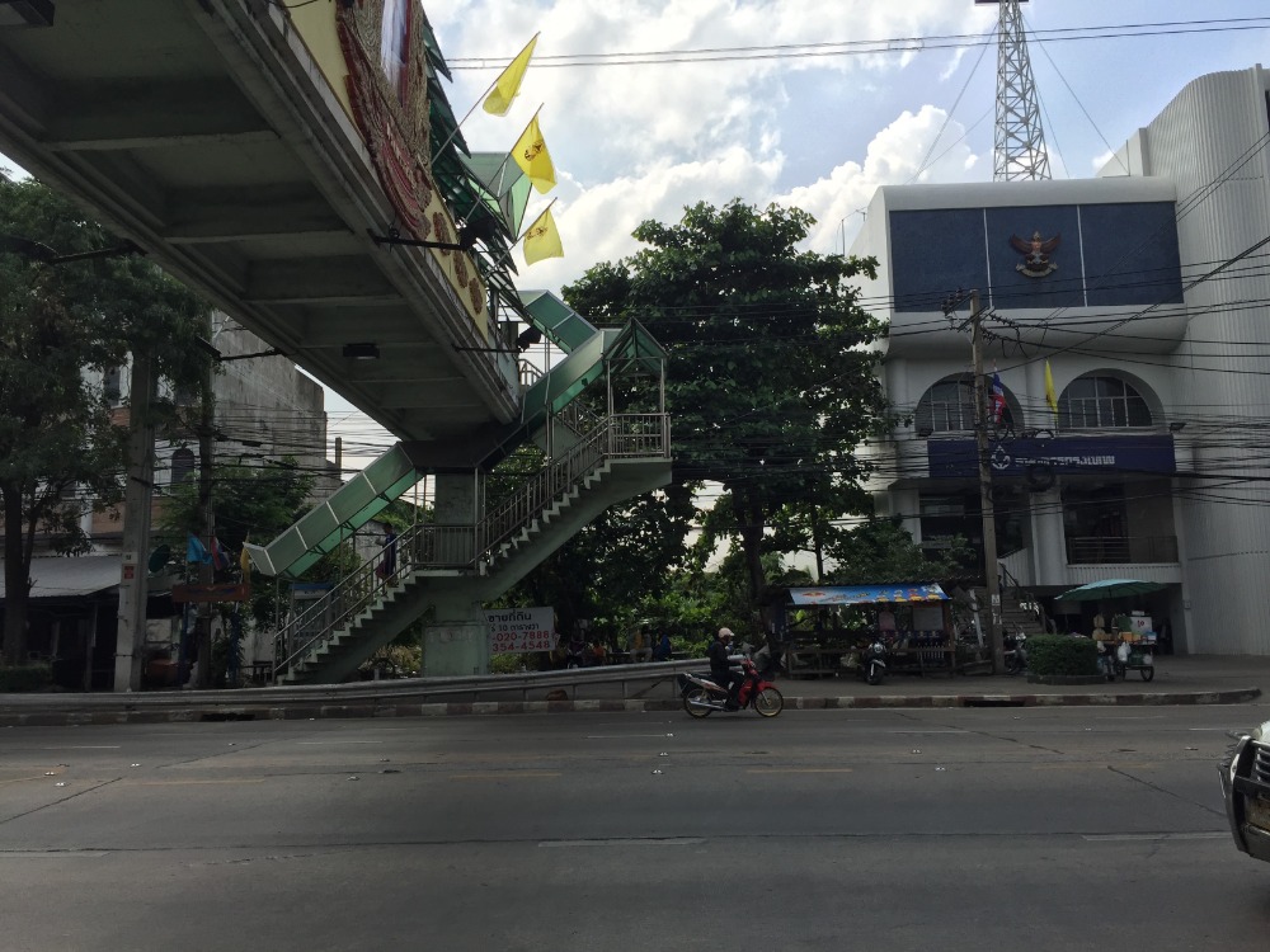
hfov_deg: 61.7
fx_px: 1064
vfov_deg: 48.2
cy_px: 476
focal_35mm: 29
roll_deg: +0.2
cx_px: 635
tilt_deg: +11.5
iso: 32
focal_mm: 4.15
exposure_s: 1/2198
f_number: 2.2
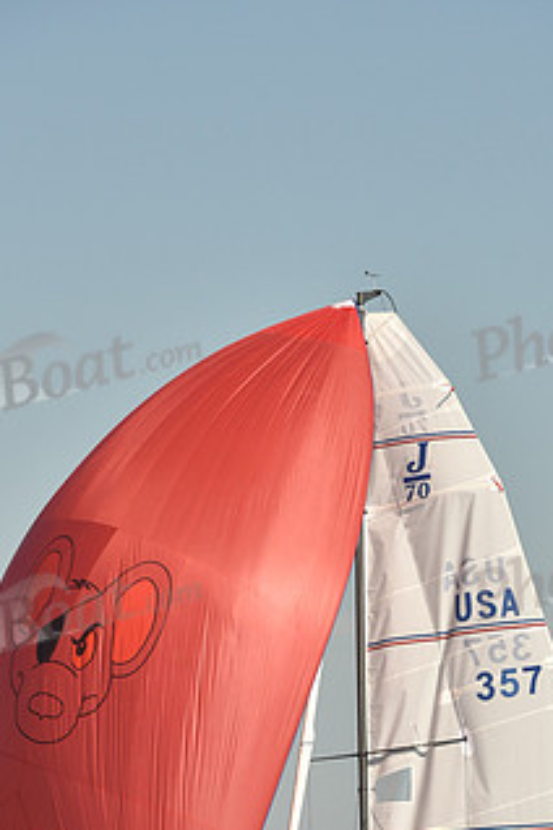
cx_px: 338
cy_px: 728
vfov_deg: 5.6
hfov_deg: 3.8
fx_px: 8410
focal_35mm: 365
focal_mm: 200
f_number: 7.1
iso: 250
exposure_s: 1/1250
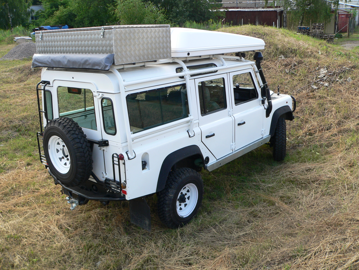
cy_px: 135
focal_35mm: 36
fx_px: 373
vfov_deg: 39.7
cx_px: 180
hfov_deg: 51.4
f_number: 4
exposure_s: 1/160
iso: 80
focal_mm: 6
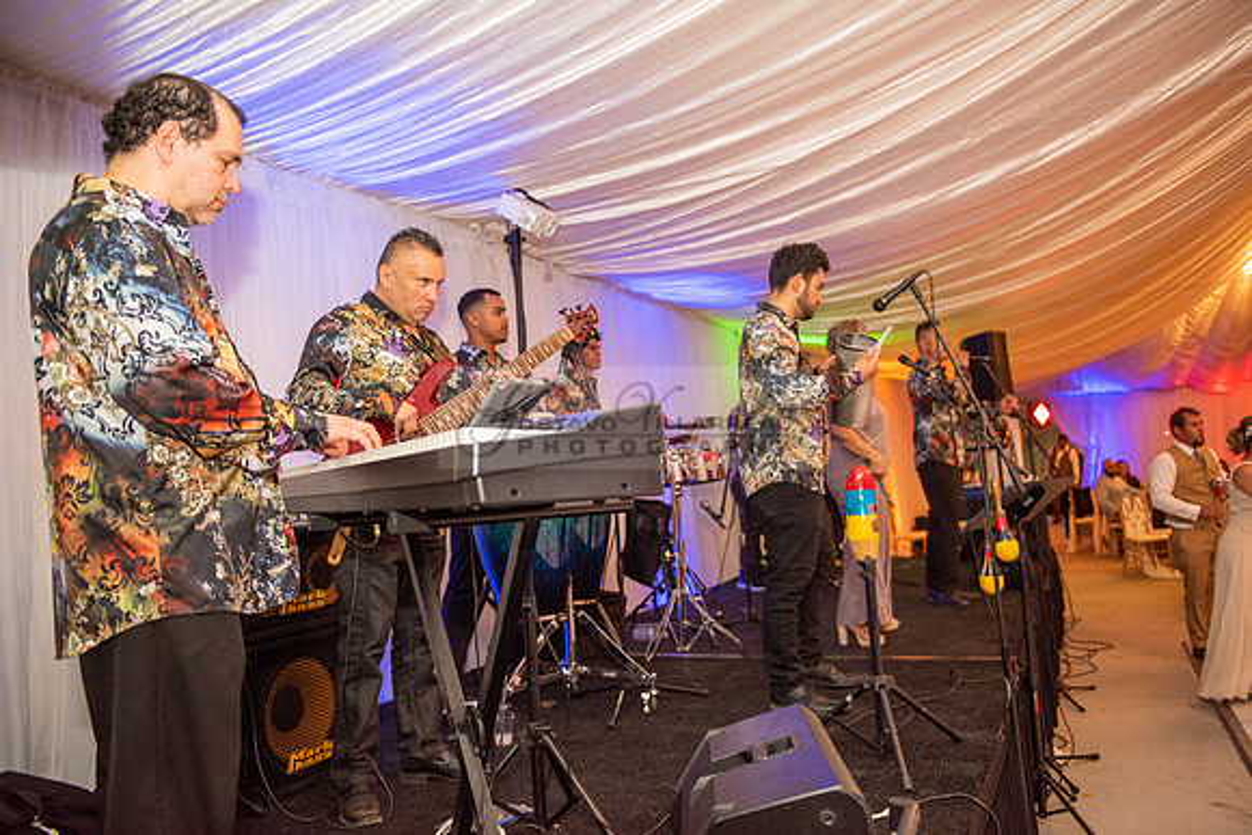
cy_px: 418
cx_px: 626
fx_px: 1009
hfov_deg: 63.6
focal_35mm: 29
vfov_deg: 45.0
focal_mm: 29
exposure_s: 1/160
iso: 1000
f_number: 2.8
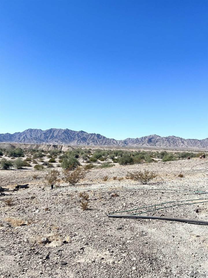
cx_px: 104
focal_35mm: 26
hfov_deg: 53.1
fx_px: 208
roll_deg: -0.8
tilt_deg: +2.7
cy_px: 139
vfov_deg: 67.3
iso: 50
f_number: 1.5
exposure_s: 1/5882
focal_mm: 5.7
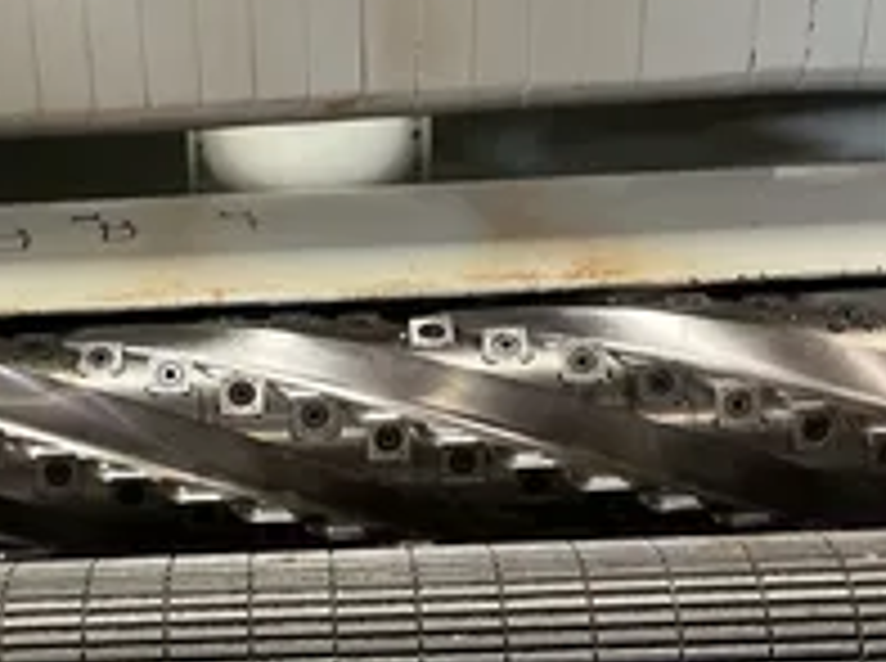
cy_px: 495
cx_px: 247
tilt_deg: -34.3
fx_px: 1507
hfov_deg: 32.3
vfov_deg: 24.5
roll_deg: +3.2
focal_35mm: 59
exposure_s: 1/60
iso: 250
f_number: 1.8
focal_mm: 3
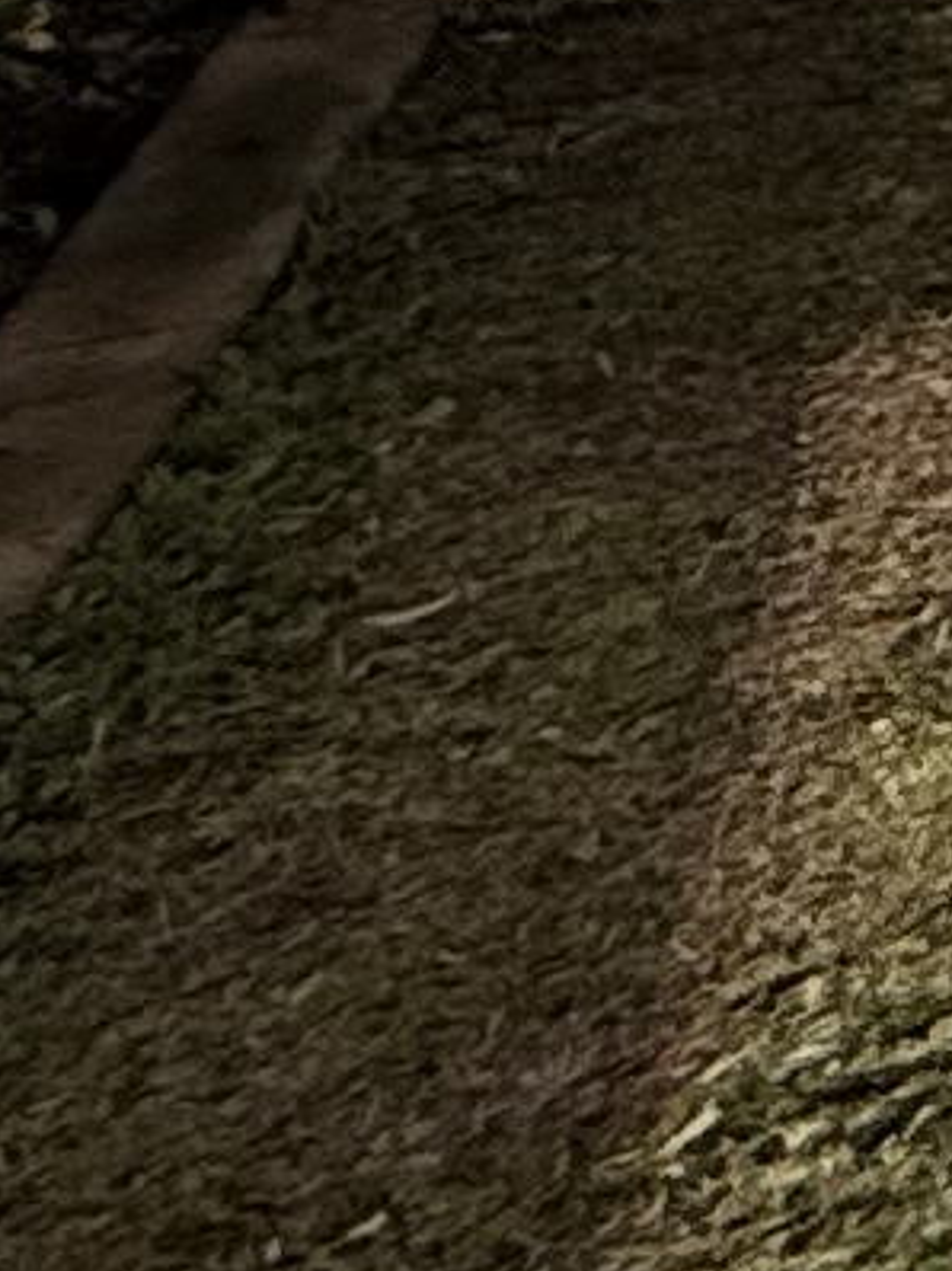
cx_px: 5460
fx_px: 5213
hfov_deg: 5.5
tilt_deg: +6.2
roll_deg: +0.2
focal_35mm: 142
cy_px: -2117
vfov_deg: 10.9
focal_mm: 2.22
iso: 50
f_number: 2.2
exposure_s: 1/2976
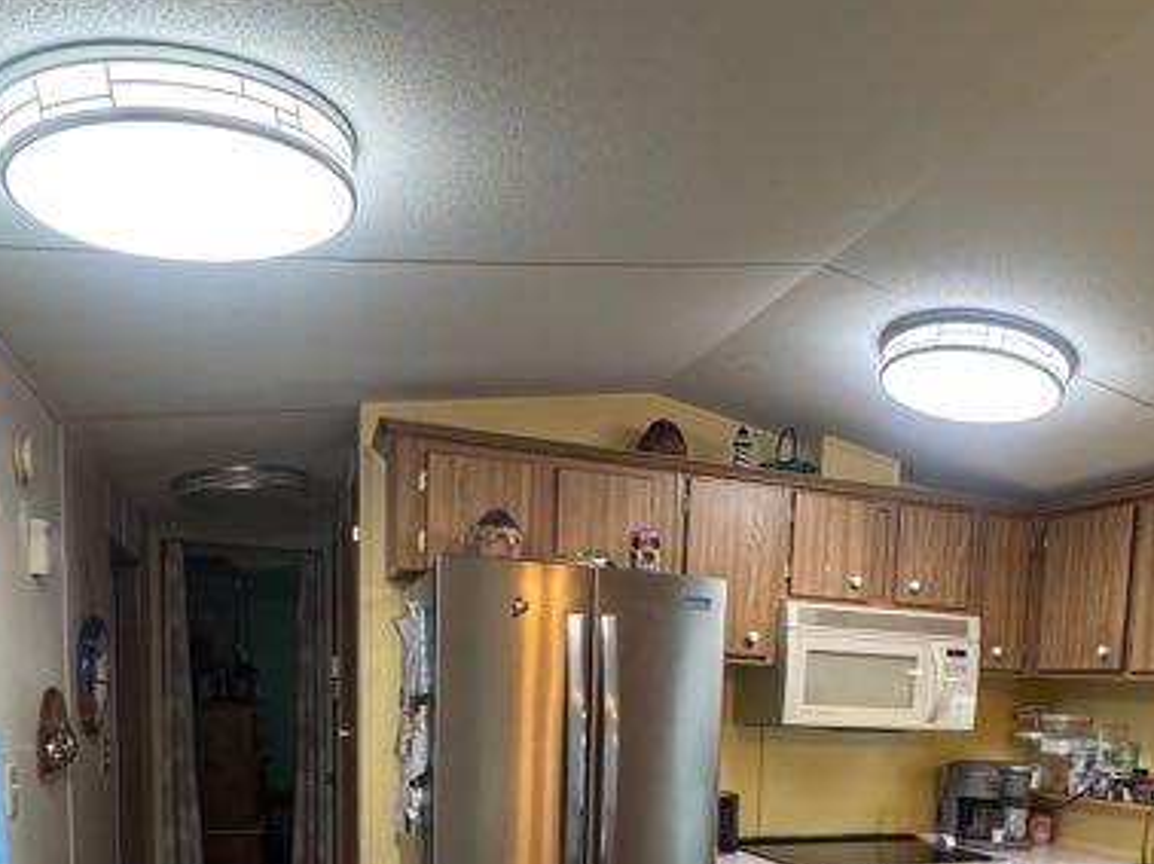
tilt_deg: -6.2
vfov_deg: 41.4
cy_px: 795
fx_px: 1033
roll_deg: -2.1
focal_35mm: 31
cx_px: 702
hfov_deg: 57.8
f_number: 2.2
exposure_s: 1/120
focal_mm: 2.22
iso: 320
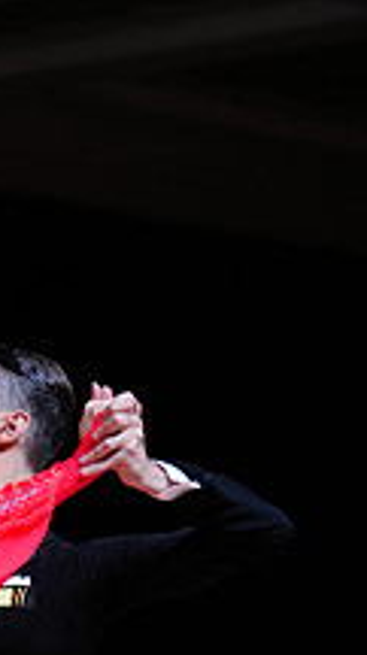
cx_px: -111
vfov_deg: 8.7
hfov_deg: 4.9
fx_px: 4252
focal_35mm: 245
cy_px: 828
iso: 500
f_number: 2.8
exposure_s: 1/500
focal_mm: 87
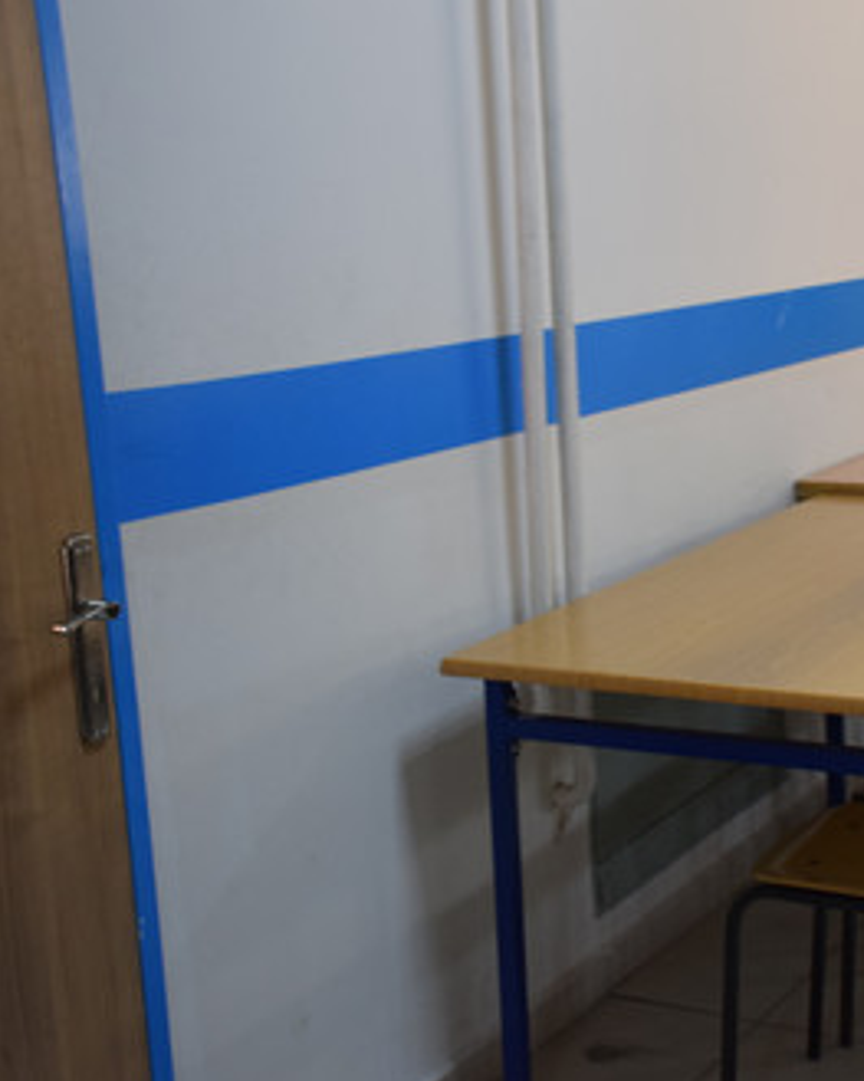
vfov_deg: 32.6
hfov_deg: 25.7
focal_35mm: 58
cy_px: 540
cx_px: 739
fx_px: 1846
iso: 1000
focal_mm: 27
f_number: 4
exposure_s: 1/60
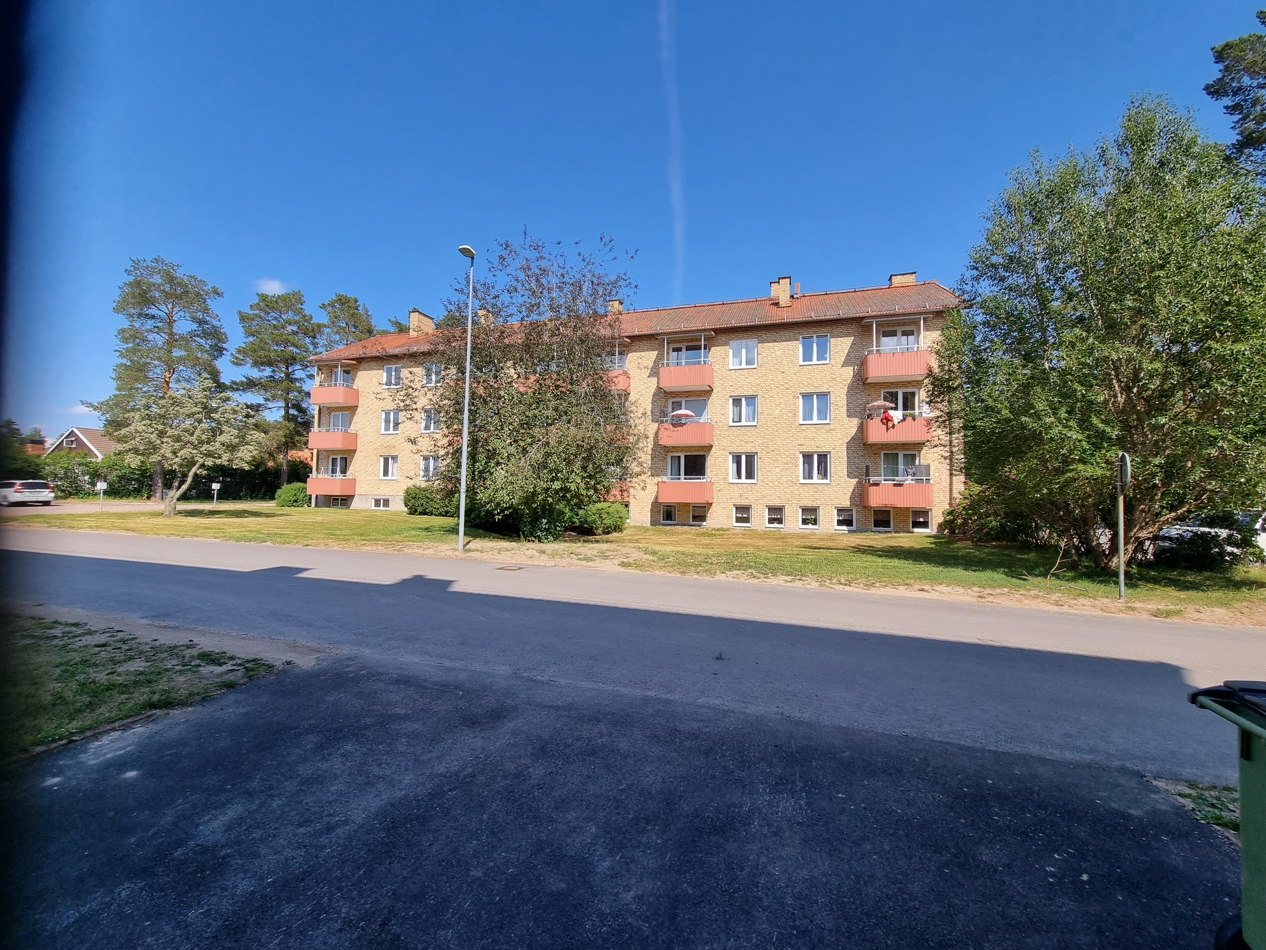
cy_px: 475
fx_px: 475
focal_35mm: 13
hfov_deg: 106.2
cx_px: 633
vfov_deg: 89.9
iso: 50
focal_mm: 2.2
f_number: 2.2
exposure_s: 1/1048
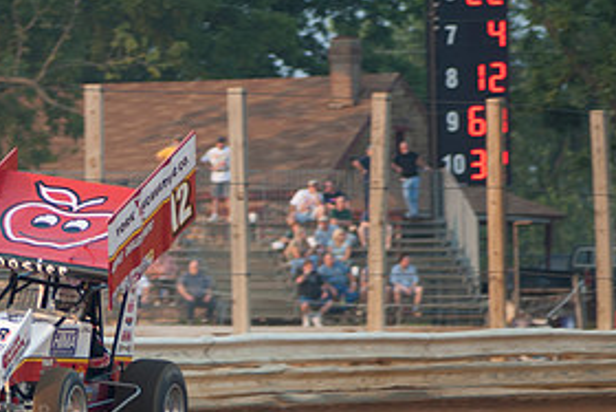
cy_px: 333
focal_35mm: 621
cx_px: 44
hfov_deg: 3.3
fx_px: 10631
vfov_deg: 2.2
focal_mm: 200
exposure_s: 1/400
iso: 100
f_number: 2.8
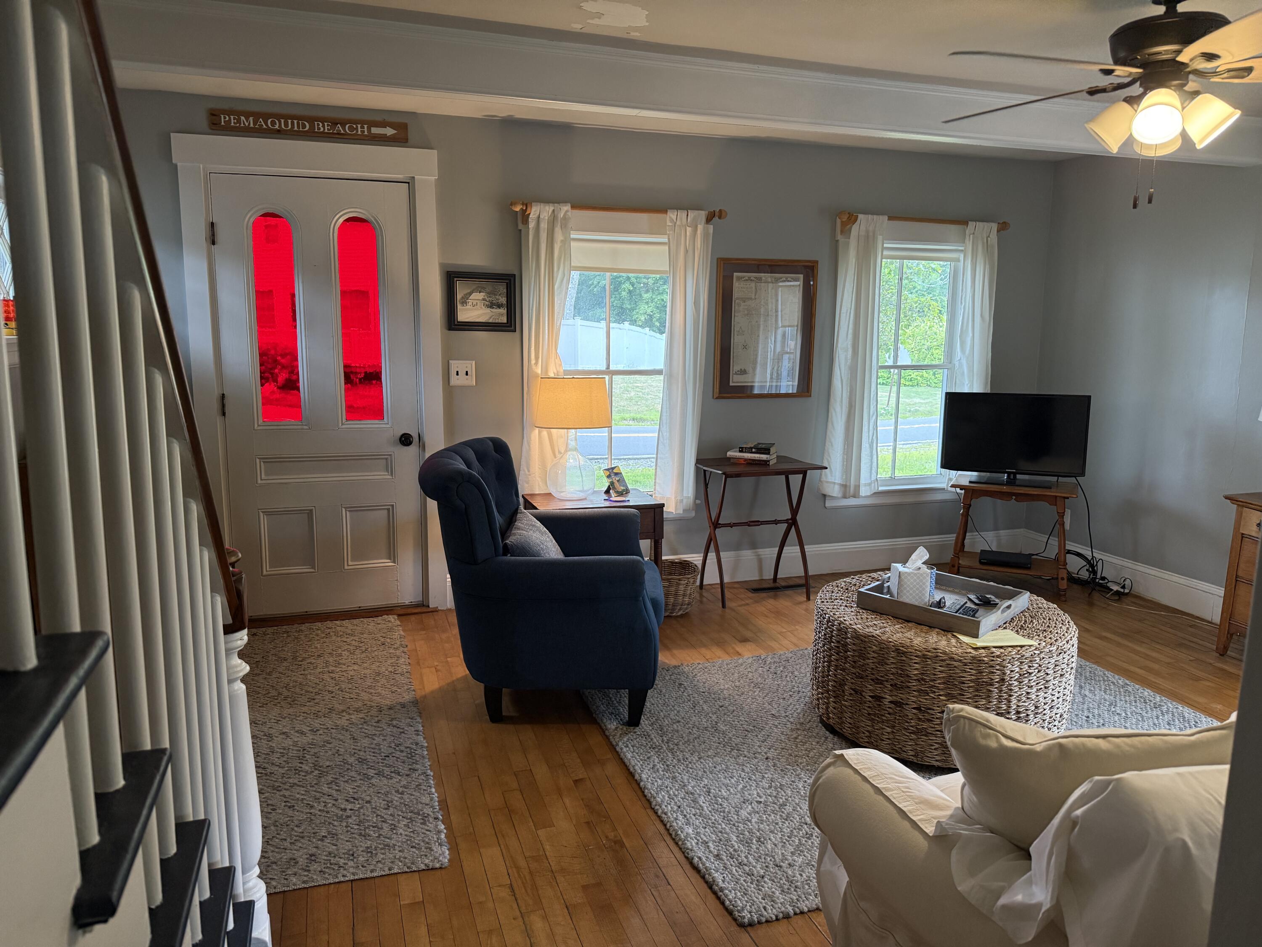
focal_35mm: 24
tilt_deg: -9.8
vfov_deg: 56.8
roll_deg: -0.7
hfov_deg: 71.6
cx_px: 631
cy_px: 474
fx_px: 875
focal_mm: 6.76
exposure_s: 1/120
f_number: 1.78
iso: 400
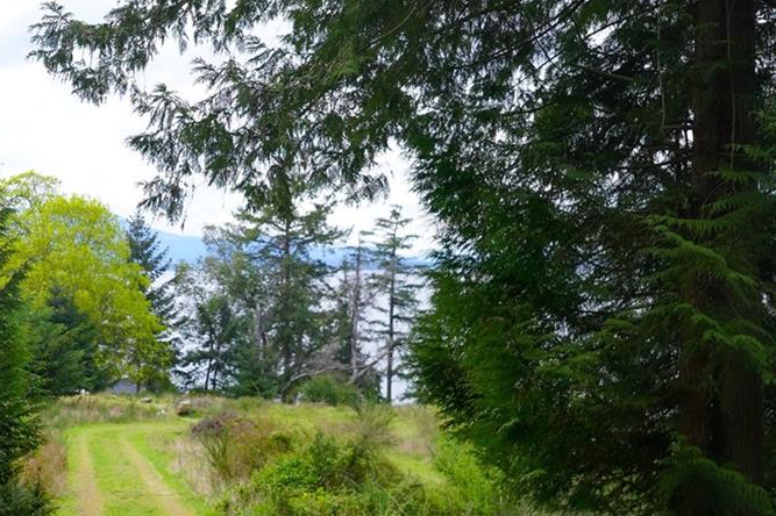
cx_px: 120
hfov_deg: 27.3
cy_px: 321
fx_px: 1551
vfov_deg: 18.9
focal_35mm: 72
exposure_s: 1/3200
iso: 100
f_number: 1.8
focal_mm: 20
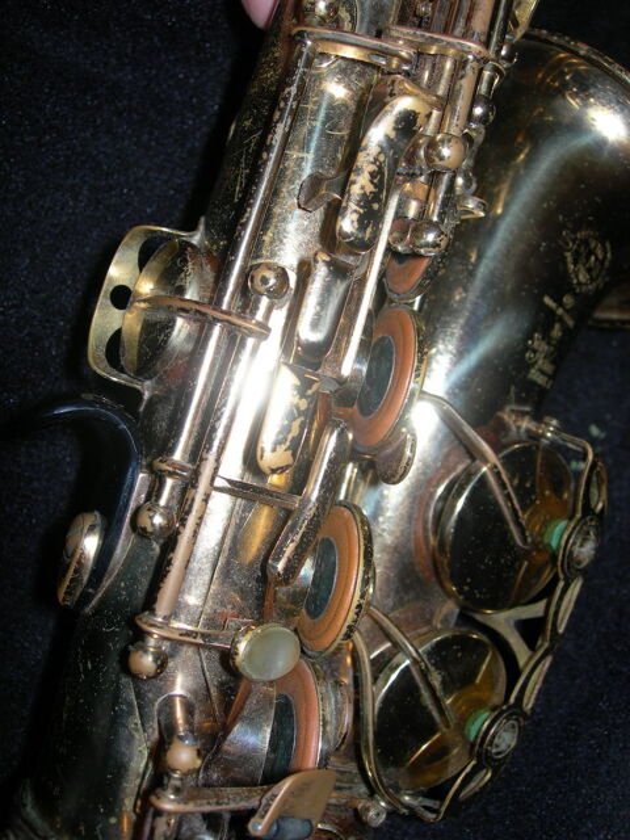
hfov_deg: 37.7
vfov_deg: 49.0
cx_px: 315
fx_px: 922
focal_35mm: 38
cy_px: 420
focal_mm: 7.8
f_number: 2.8
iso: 50
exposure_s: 1/60.1
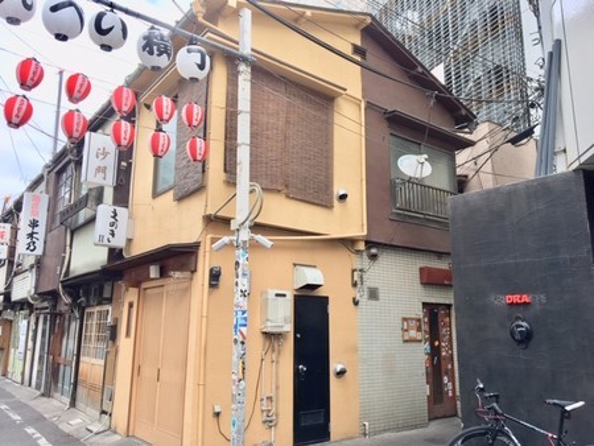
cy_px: 223
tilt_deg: +13.2
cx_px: 297
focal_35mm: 29
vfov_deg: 48.3
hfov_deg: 61.6
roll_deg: -0.4
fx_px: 498
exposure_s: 1/144
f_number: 2.2
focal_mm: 4.15
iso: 25
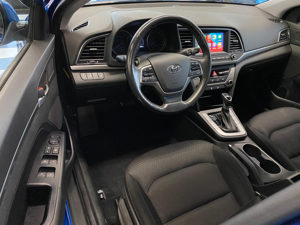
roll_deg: -7.2
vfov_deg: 53.1
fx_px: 225
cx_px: 150
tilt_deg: -37.2
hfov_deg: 67.3
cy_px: 112
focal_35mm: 26
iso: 400
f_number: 1.8
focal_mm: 4.25
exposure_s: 1/60
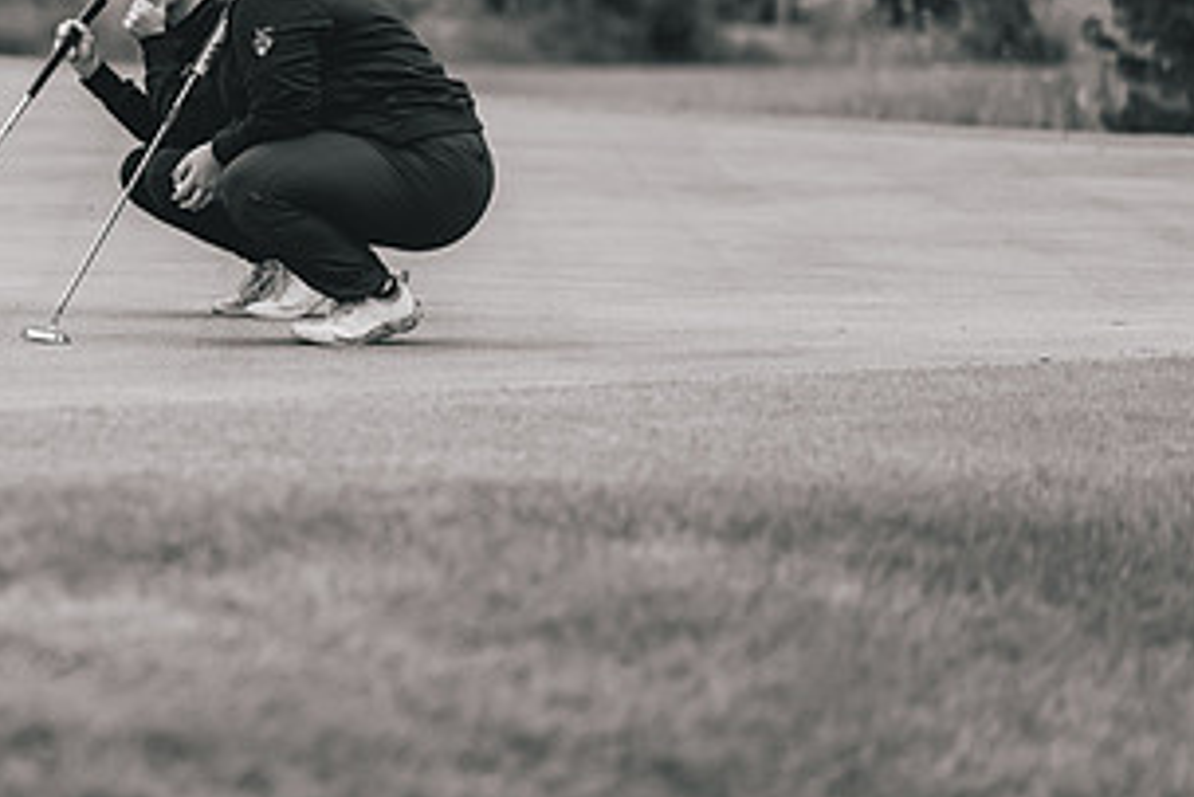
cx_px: 157
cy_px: 88
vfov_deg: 4.8
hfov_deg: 7.2
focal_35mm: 286
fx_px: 9490
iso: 800
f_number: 2.8
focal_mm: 150
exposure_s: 1/1250
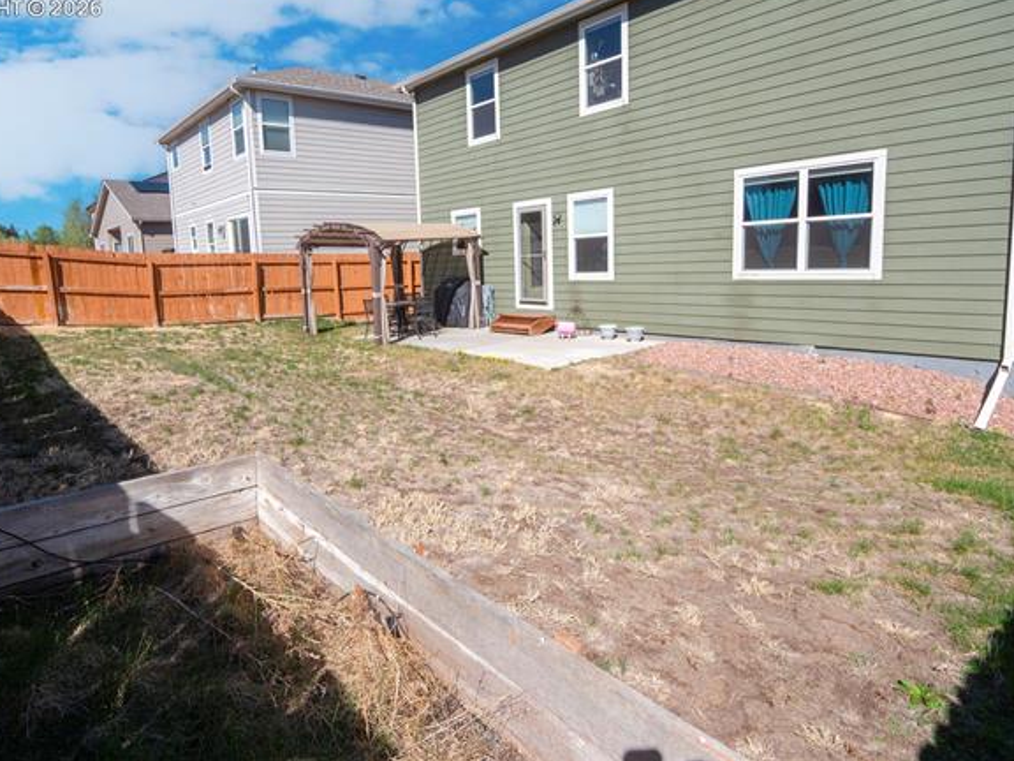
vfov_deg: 65.8
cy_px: 341
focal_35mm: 20
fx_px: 586
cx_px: 452
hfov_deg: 81.5
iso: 125
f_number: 4
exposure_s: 1/8000
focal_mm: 9
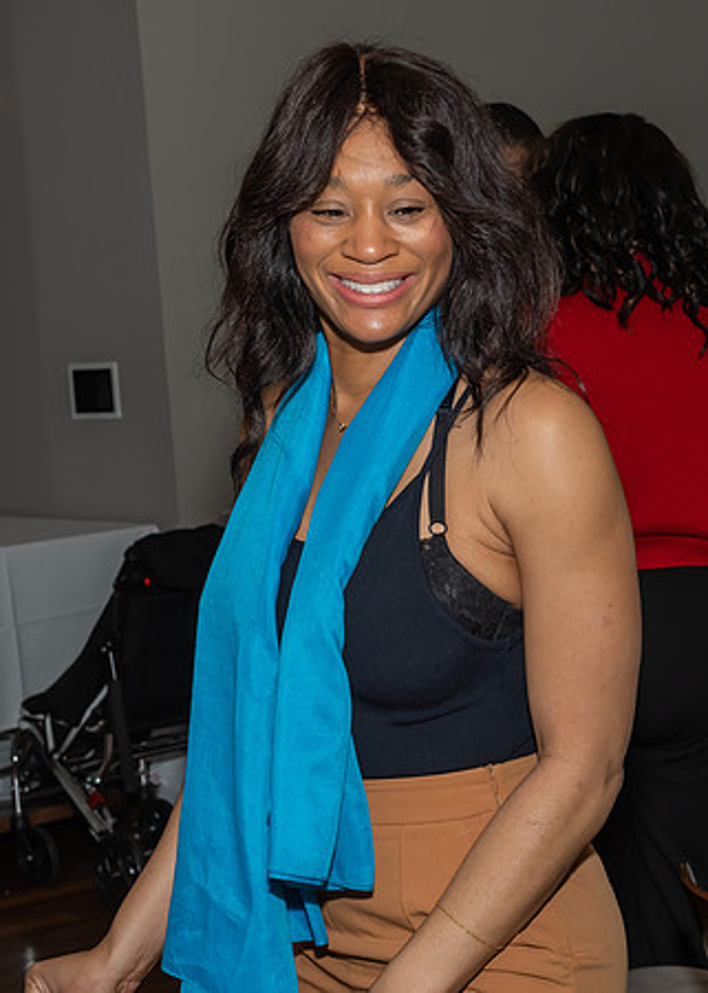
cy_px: 496
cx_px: 365
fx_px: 2586
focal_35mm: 92
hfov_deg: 15.6
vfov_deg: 21.7
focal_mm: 40
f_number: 7.1
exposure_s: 1/250
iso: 400
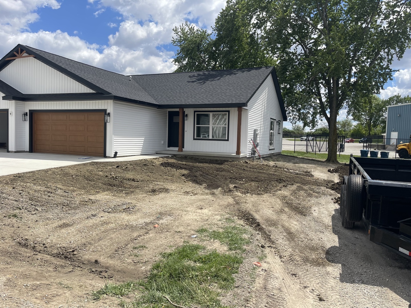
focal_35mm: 25
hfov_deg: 69.4
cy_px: 154
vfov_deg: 54.9
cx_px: 206
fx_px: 297
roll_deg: -1.7
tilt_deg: -3.8
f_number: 1.6
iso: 32
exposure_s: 1/4348
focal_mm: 5.1
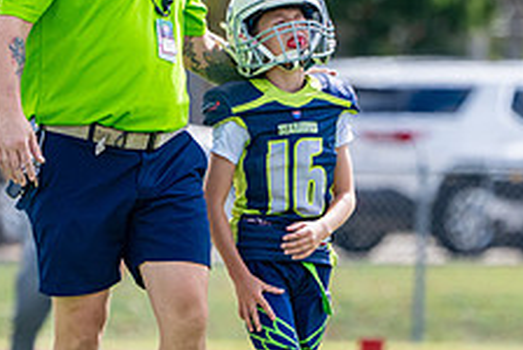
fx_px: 13092
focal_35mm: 900
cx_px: 284
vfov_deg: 1.5
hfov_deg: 2.3
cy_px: 118
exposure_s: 1/2500
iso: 640
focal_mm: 339
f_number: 5.6
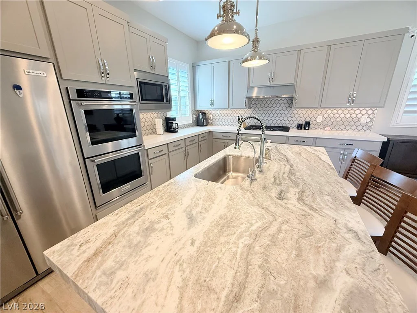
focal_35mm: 14
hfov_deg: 102.1
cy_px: 156
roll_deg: +1.1
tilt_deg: -17.1
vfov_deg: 85.7
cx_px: 208
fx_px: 169
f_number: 2.2
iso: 200
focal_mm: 2.22
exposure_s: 1/120
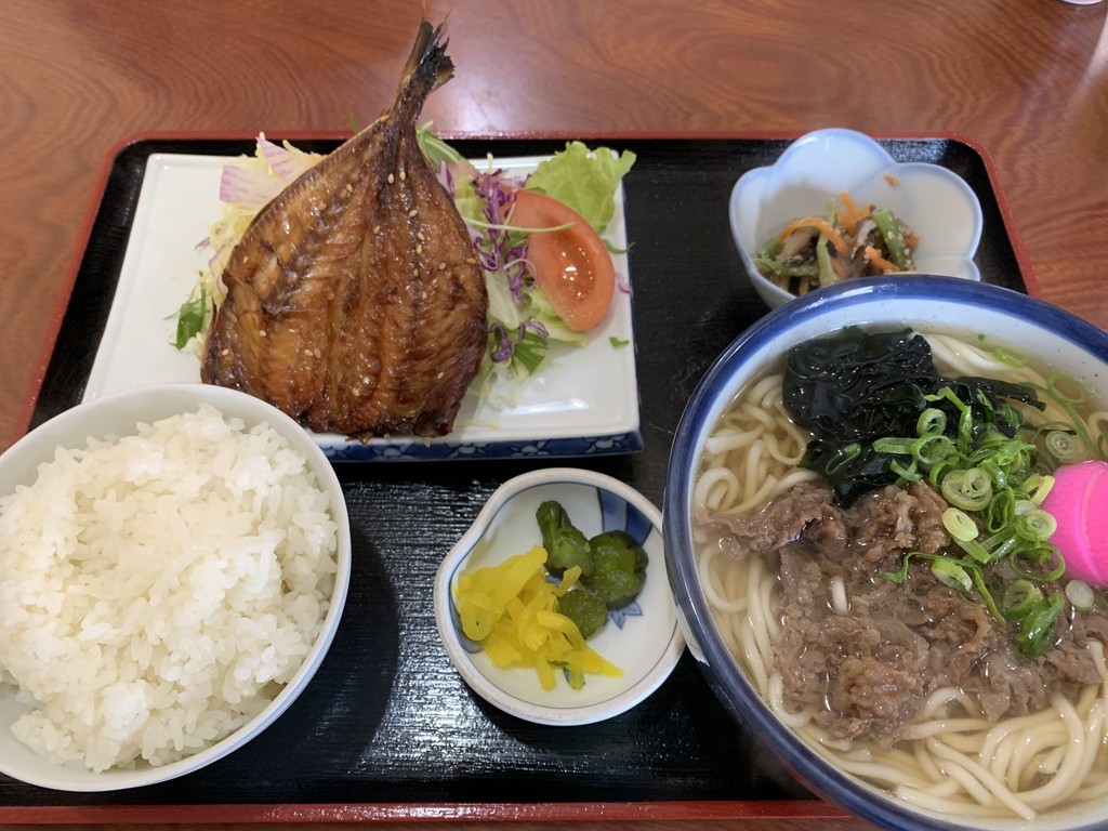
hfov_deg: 67.3
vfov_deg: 53.1
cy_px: 416
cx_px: 554
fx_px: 832
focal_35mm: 26
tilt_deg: -61.3
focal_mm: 4.25
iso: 320
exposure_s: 1/60
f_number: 1.8
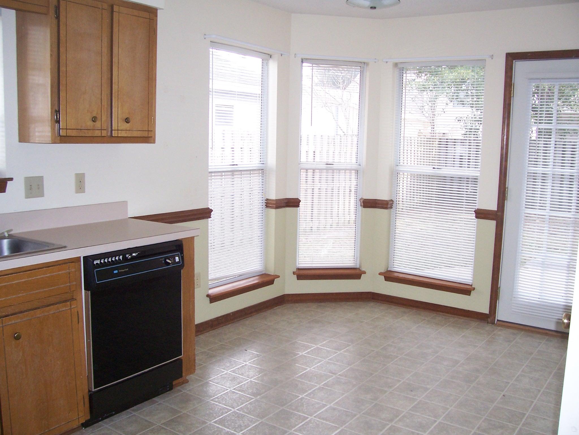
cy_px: 218
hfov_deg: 54.0
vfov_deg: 41.8
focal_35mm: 34
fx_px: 569
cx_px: 290
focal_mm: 5.6
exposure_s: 1/90
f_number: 2.7
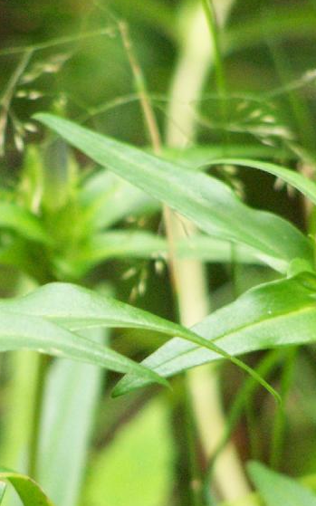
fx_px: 10177
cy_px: 337
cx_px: 57
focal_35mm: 738
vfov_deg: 2.8
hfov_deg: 1.8
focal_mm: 63
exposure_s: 1/250
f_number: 3.7
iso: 400
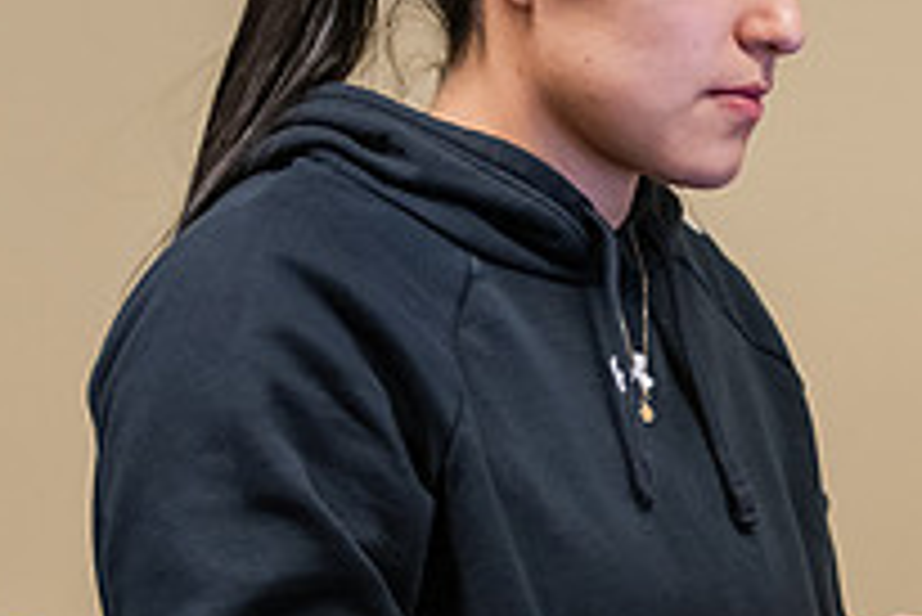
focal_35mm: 260
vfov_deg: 5.3
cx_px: 882
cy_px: 326
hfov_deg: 7.9
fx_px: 6663
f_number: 2.8
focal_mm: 92
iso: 2500
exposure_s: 1/200
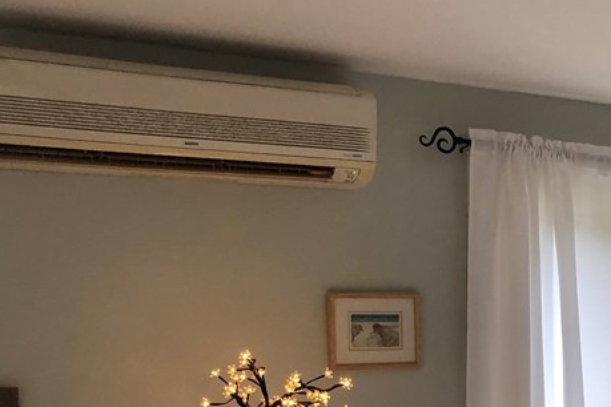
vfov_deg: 20.2
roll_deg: -0.3
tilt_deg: -1.4
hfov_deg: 29.0
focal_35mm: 65
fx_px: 1103
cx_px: 606
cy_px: 419
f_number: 1.8
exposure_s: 1/29
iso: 40
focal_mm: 3.99
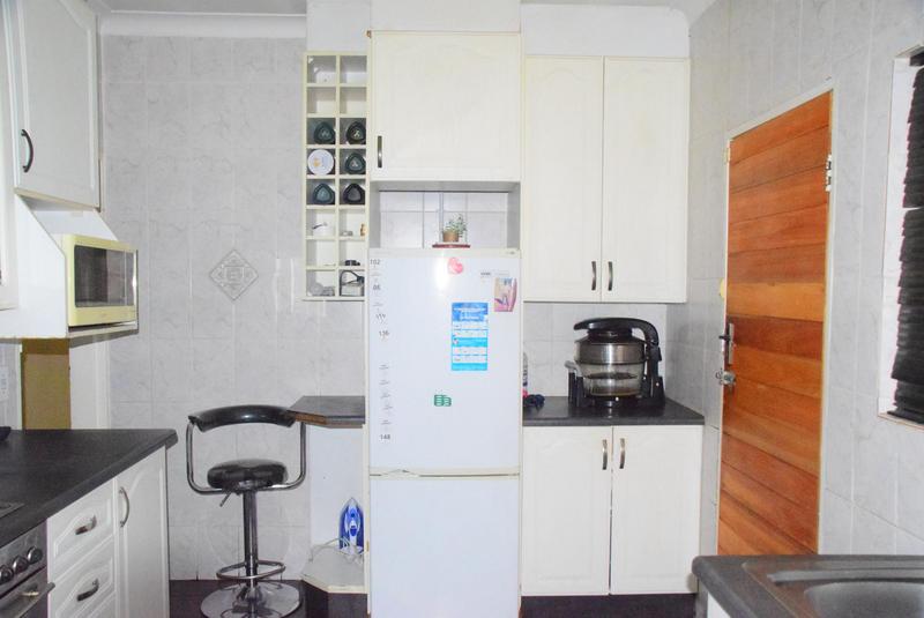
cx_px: 462
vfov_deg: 30.9
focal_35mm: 44
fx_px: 1117
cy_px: 309
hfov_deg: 44.9
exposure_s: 1/60
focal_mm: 29
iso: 12800
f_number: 10
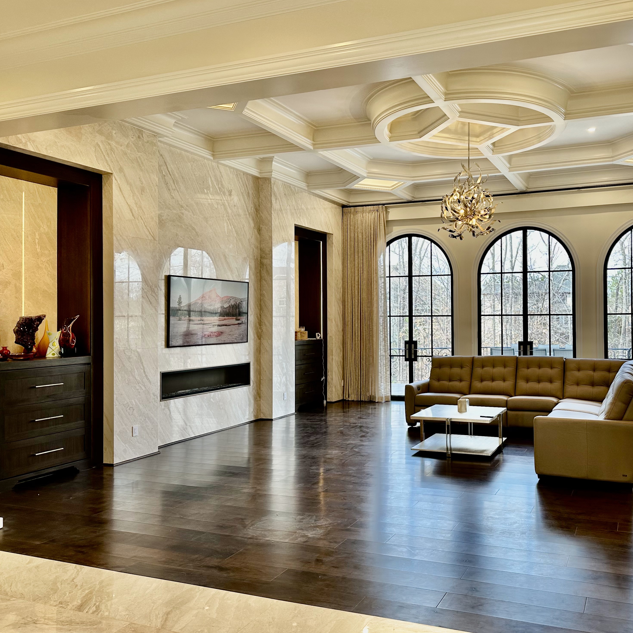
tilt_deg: +0.1
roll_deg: +0.3
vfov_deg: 55.6
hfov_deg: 54.4
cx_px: 427
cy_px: 310
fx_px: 600
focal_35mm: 29
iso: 80
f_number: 1.78
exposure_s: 1/142
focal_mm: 6.86
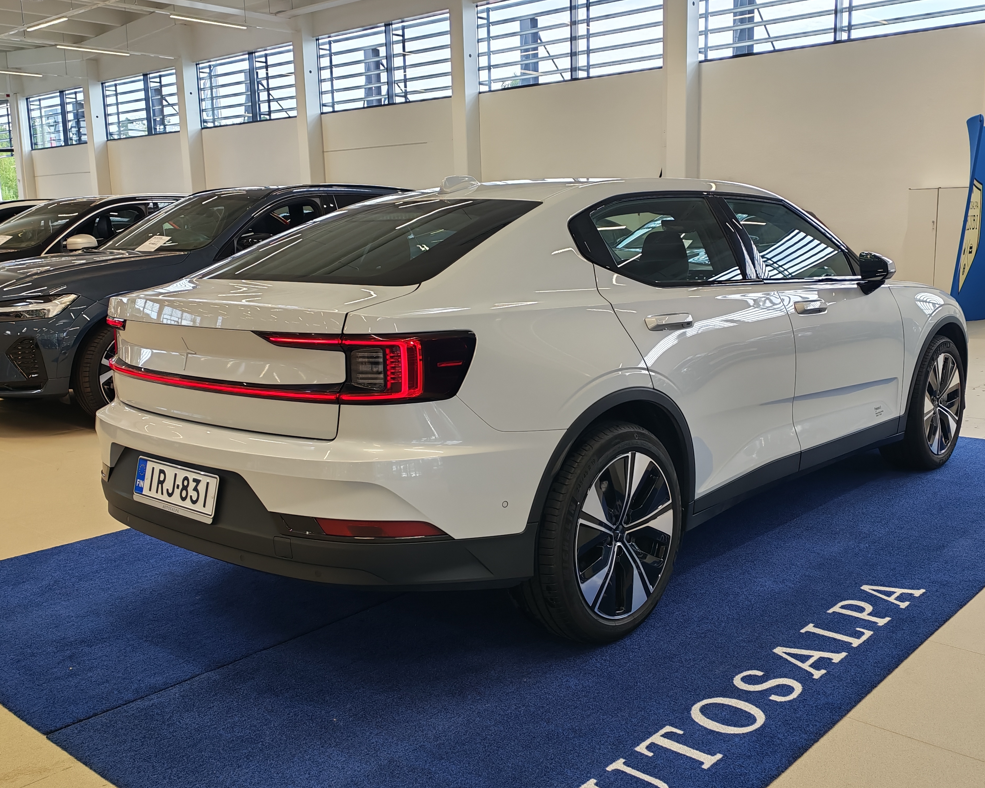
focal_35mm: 35
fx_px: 1020
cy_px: 391
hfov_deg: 51.5
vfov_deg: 42.2
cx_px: 534
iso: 100
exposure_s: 1/100
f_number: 1.9
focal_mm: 6.12
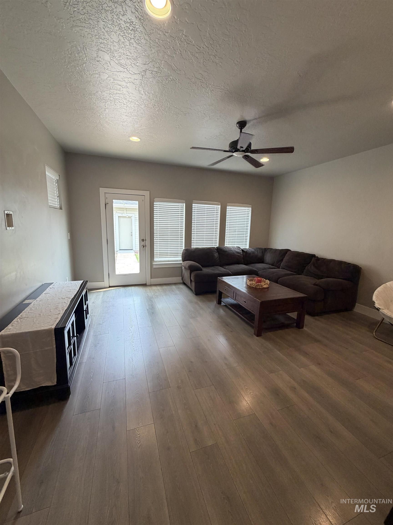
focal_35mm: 14
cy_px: 262
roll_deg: -1.8
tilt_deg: -9.5
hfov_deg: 85.7
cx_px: 196
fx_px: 212
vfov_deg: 102.1
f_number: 2.2
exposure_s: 1/120
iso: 250
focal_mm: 2.22
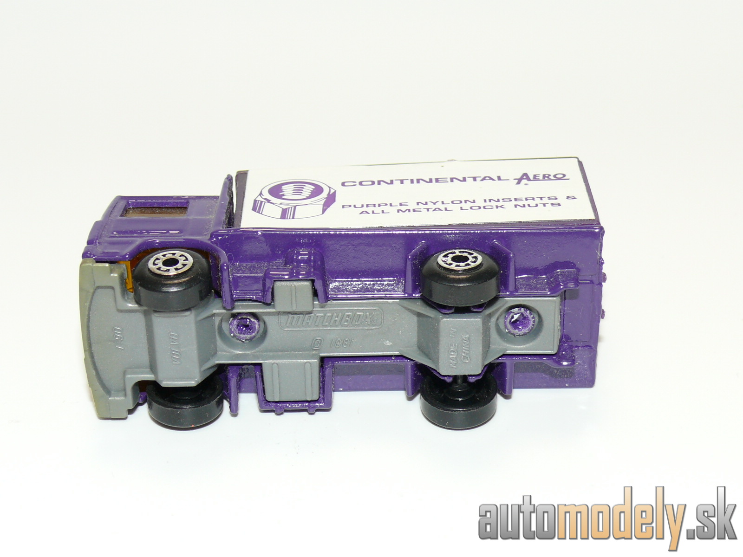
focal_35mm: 74
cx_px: 372
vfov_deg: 19.9
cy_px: 278
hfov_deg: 26.3
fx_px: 1588
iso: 100
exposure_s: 1/30
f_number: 4
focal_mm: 11.3
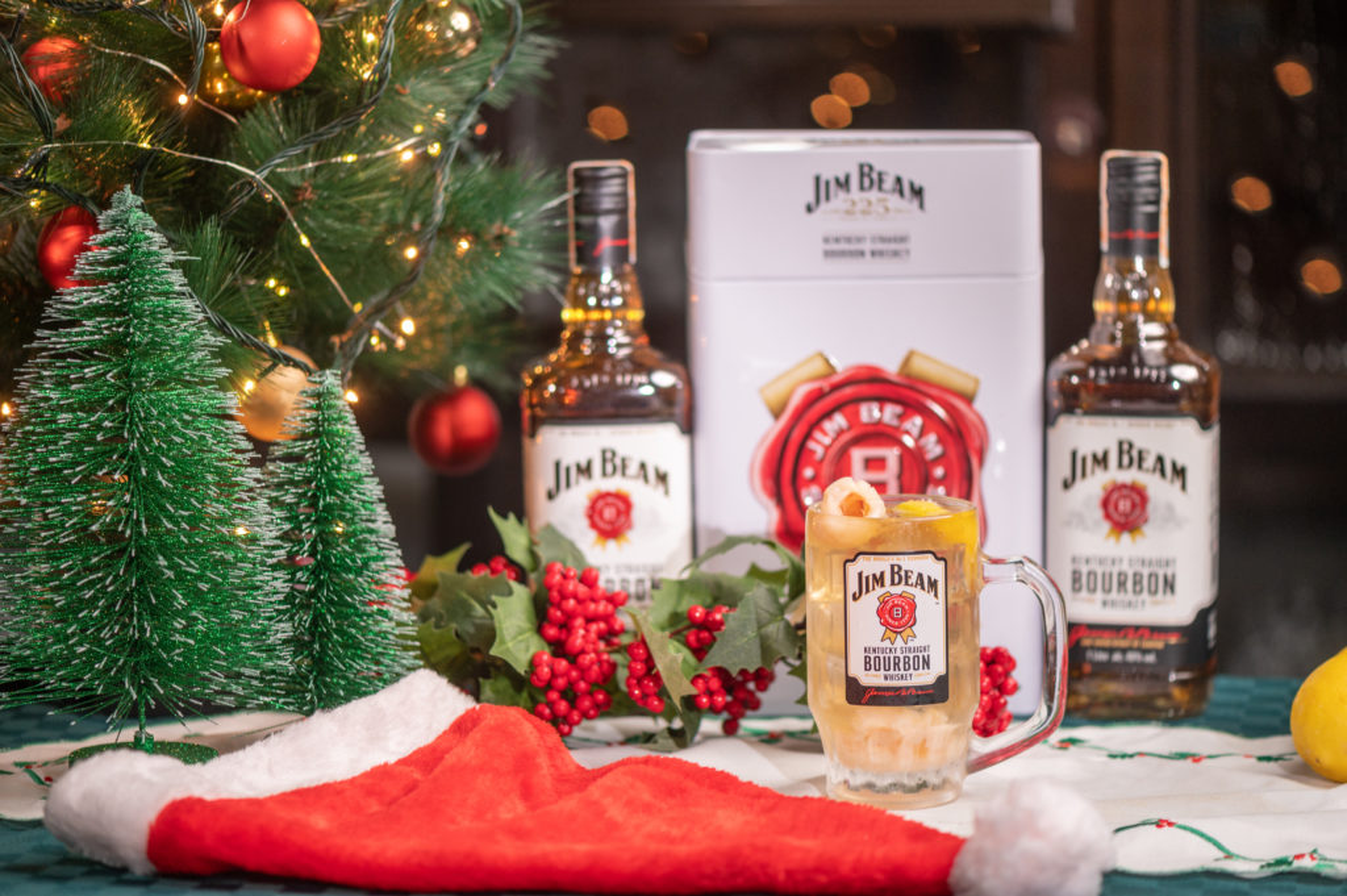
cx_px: 674
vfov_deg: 13.0
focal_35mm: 105
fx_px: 3925
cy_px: 448
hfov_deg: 19.5
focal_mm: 105
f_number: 3
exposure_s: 1/100
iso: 500
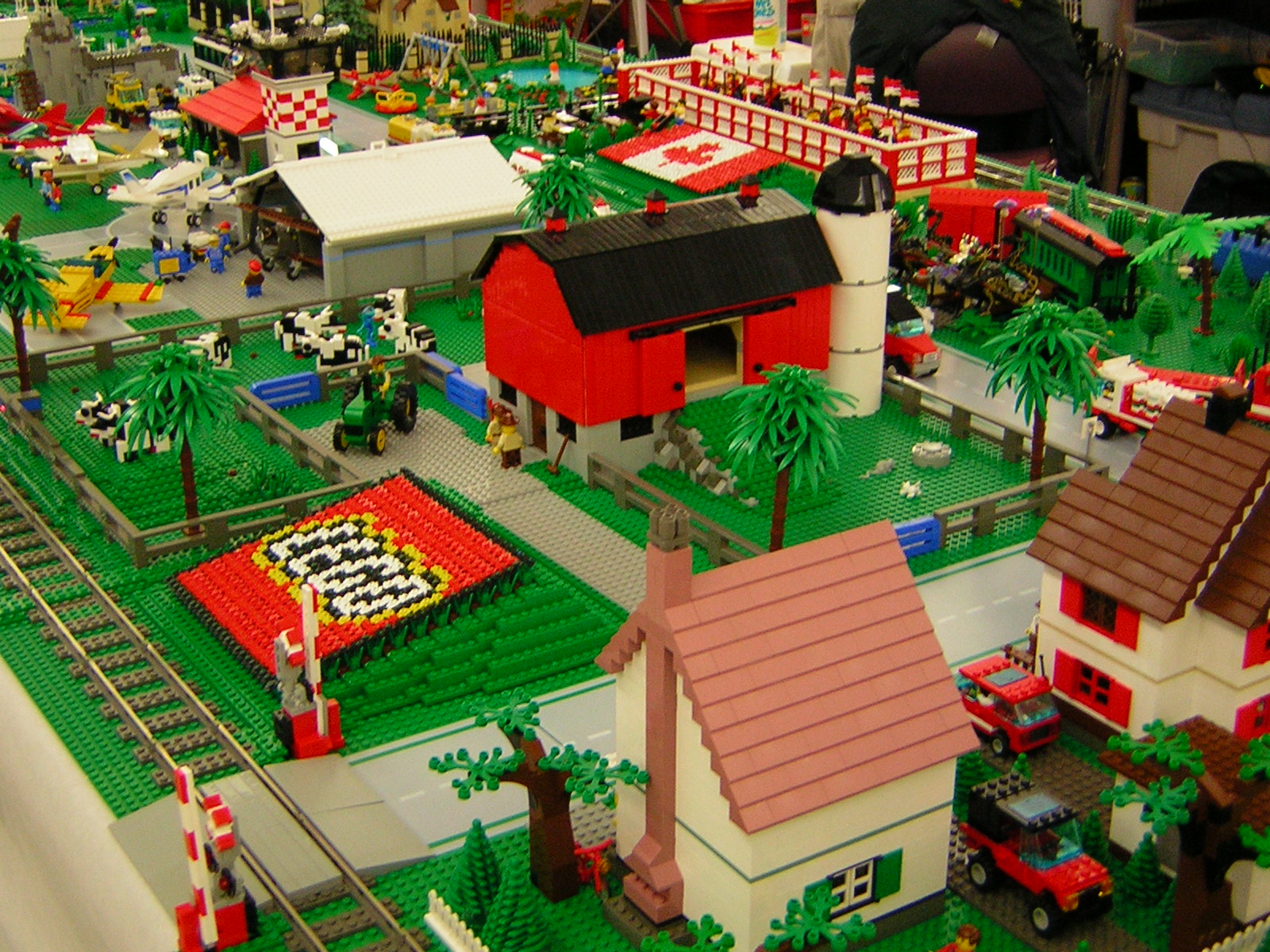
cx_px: 635
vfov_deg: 28.6
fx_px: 1871
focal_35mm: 51
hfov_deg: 37.5
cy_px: 476
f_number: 3.1
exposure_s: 1/5.7
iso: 95
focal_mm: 6.6
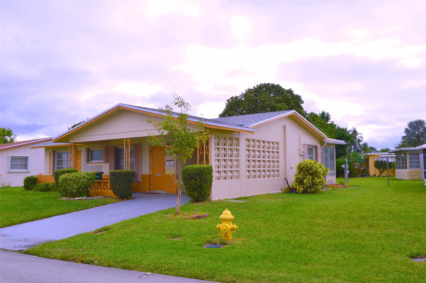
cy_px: 142
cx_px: 213
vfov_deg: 39.9
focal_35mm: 33
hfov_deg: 57.3
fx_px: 390
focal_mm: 22
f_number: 11
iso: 250
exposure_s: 1/500
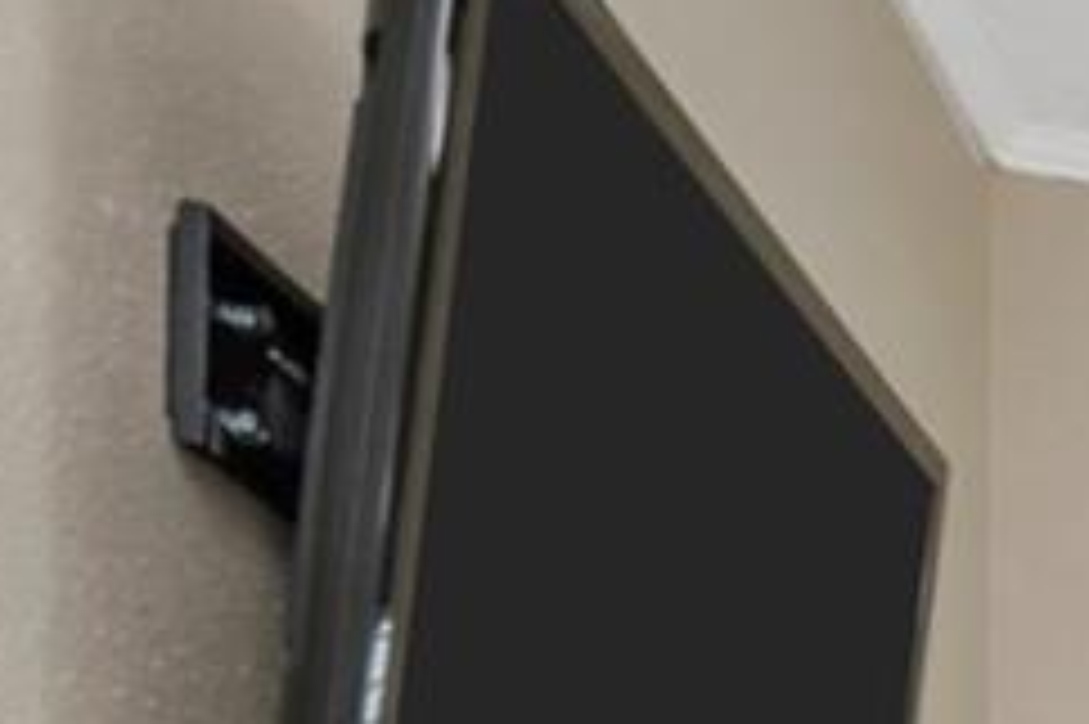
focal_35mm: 106
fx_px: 3204
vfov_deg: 11.2
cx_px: 3424
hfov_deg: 10.8
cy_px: 1623
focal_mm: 16
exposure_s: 1/60
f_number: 6.7
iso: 640
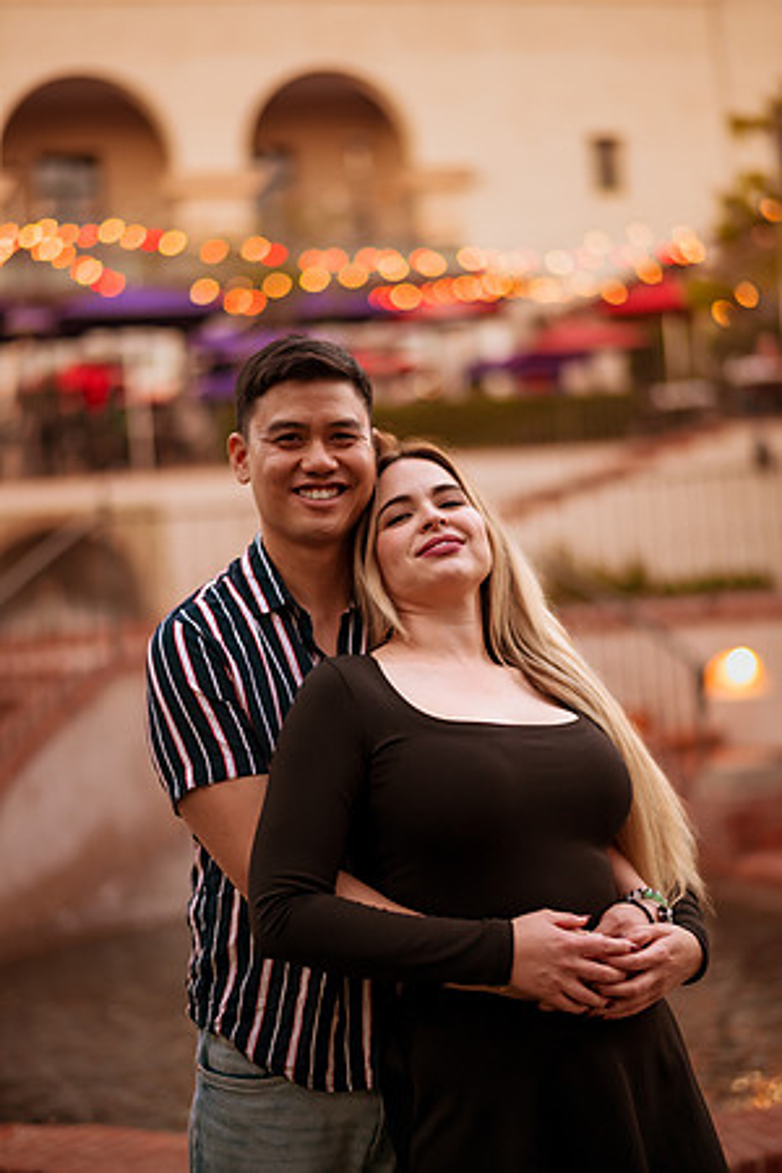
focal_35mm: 58
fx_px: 1890
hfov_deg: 23.4
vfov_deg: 34.5
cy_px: 586
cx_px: 391
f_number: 1.4
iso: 1250
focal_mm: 58
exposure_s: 1/500
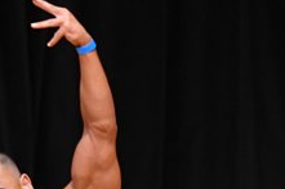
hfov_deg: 2.1
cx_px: 90
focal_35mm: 1000
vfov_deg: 1.4
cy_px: 278
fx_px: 7911
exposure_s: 1/400
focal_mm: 190
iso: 3200
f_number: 5.6
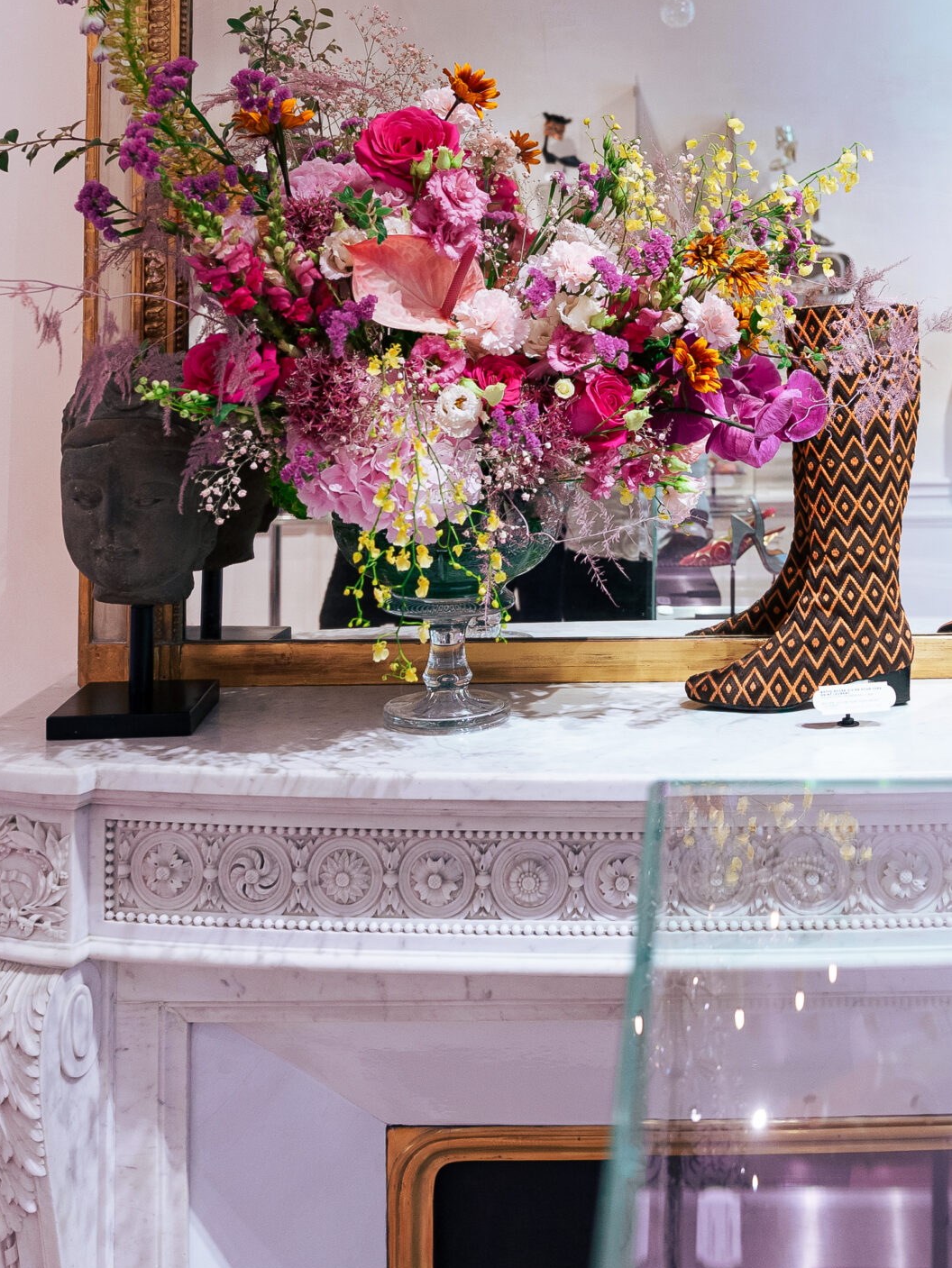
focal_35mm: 42
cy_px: 255
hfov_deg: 33.7
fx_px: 1539
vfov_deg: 42.8
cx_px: 708
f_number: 3.5
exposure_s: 1/200
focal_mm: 24
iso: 640
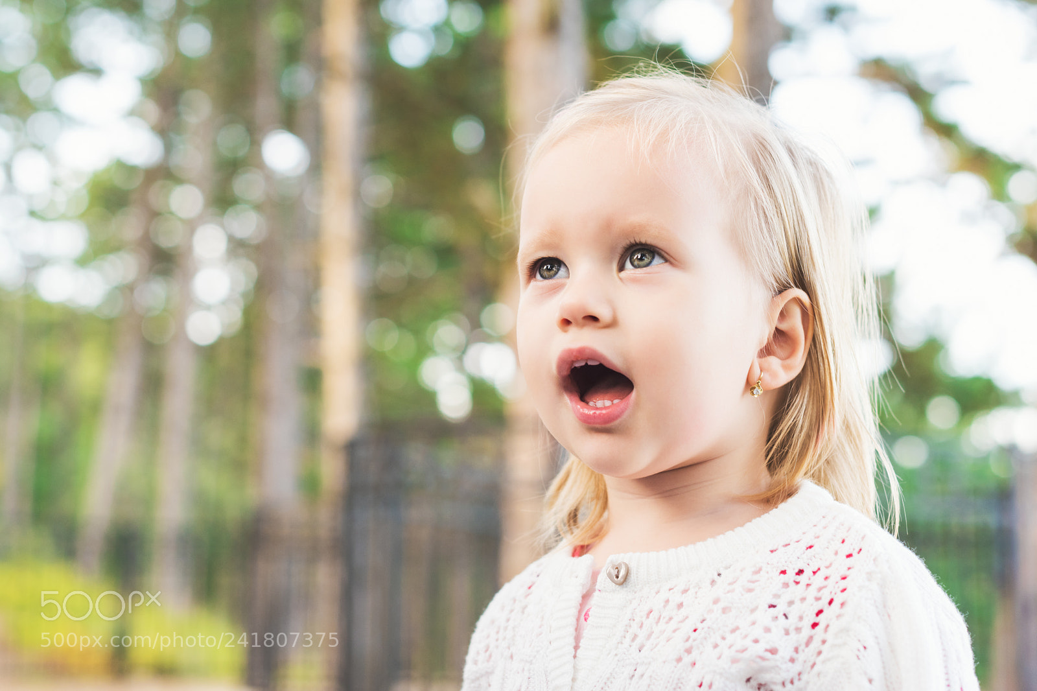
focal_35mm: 50
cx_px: 518
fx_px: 1440
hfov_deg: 39.6
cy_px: 346
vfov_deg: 27.0
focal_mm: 50
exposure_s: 1/125
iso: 400
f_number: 3.2
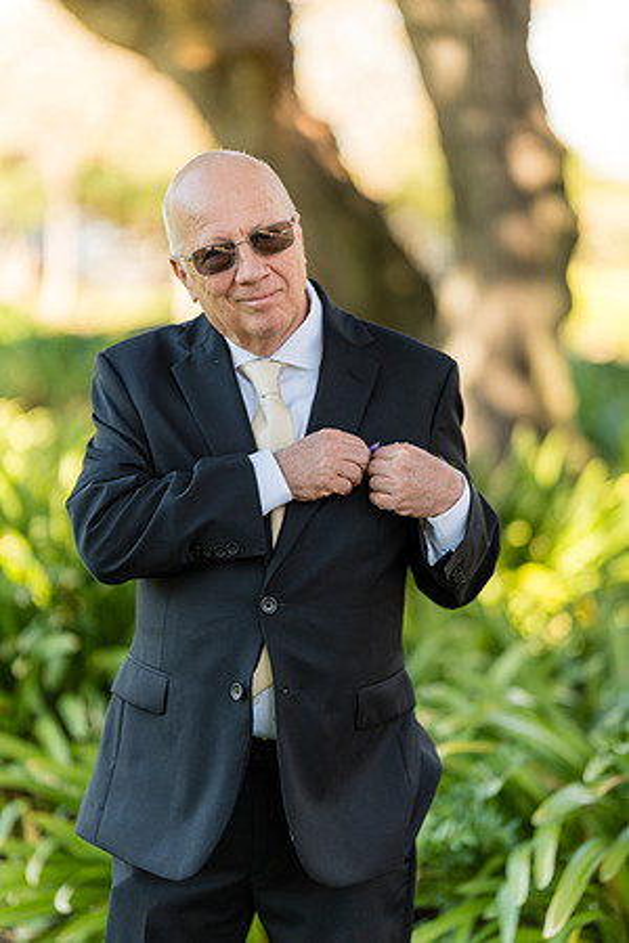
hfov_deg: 16.1
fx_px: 2228
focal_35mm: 85
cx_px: 314
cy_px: 472
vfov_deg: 23.9
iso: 100
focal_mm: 85
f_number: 1.4
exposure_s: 1/1250
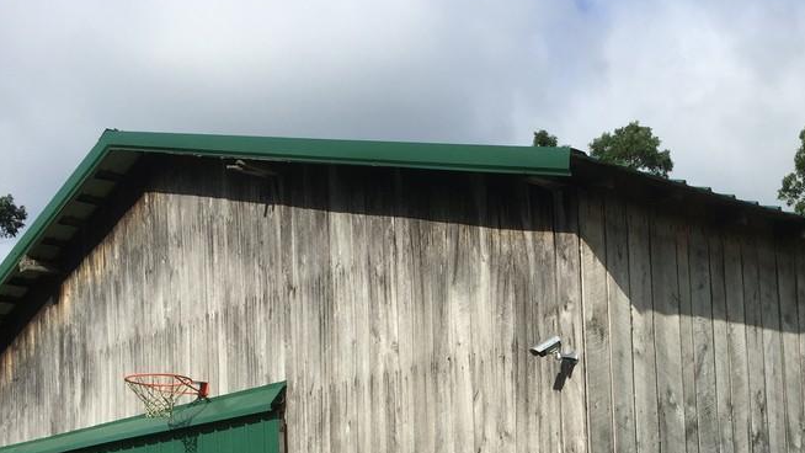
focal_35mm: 58
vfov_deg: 19.8
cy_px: 503
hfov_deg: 35.4
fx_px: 1238
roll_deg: +1.5
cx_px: 577
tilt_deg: +0.7
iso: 32
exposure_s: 1/2326
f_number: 2.2
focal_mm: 4.15
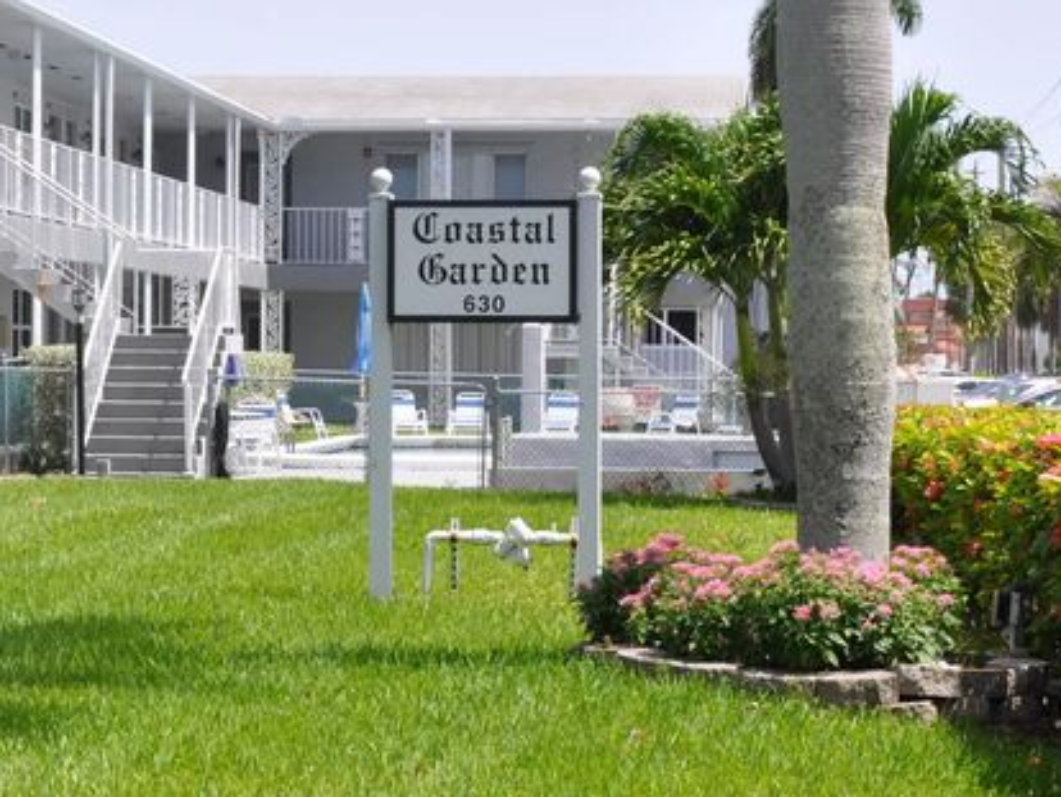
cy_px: 315
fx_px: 3711
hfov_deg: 16.2
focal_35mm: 121
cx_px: 359
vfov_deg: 12.3
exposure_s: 1/320
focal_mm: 34
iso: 200
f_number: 9
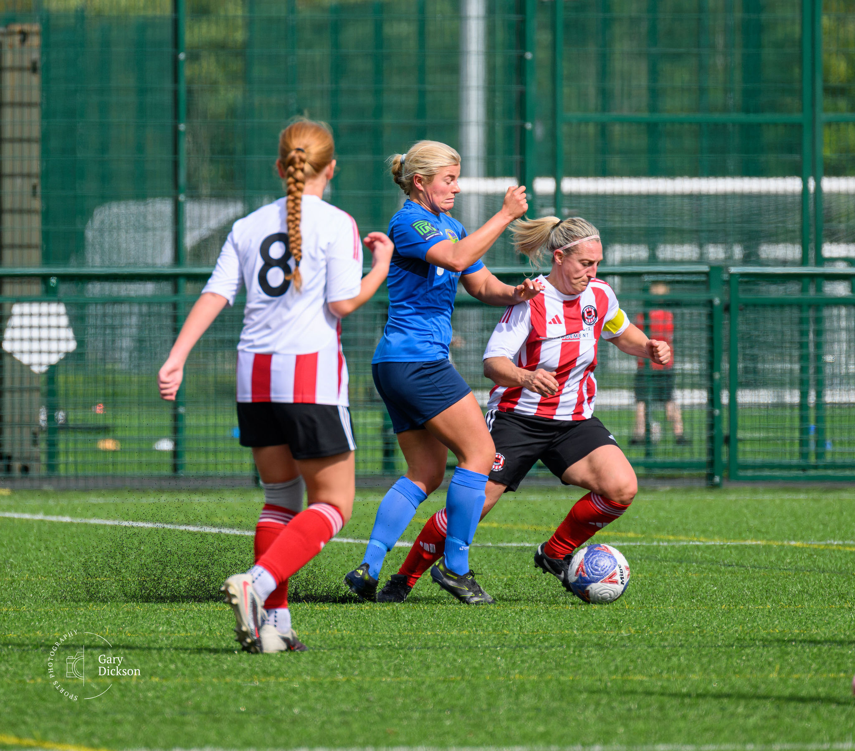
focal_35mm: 686
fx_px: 18032
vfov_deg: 2.4
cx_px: 396
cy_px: 299
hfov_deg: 2.7
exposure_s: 1/4000
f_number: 5.6
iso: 800
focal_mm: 400
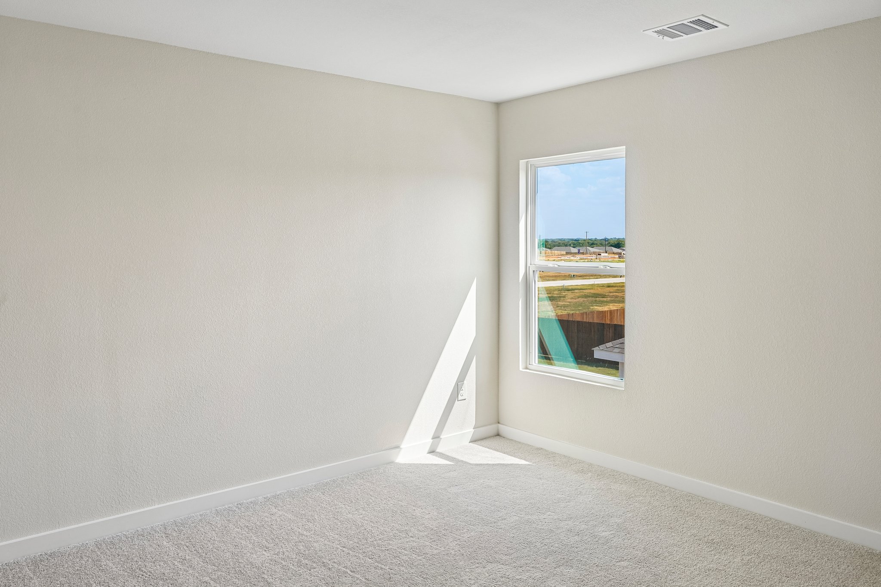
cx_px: 440
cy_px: 294
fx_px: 661
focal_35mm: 27
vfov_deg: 47.9
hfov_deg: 67.4
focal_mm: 27
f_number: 8
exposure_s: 1/30
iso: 125
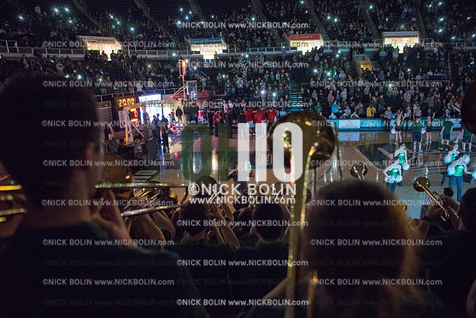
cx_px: 242
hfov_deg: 71.5
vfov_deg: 51.3
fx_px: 331
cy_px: 164
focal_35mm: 25
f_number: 2.8
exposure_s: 1/25
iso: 2500
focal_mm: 24
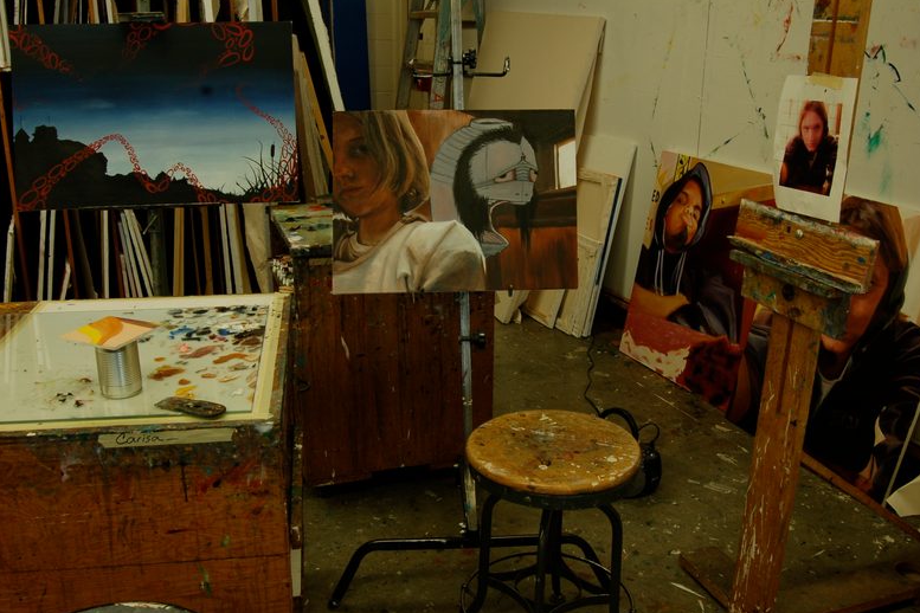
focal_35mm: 36
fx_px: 908
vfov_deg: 37.3
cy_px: 308
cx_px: 453
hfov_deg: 53.8
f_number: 10
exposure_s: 1/15
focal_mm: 23
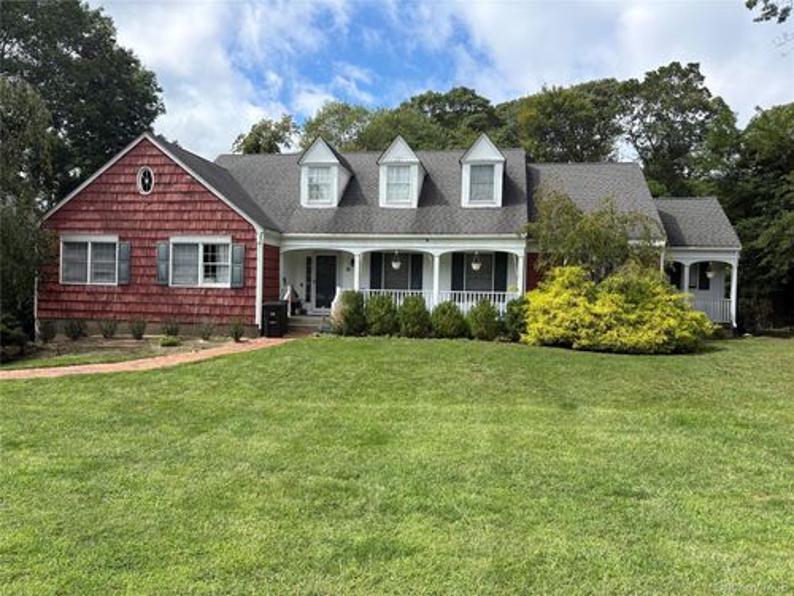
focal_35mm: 26
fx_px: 596
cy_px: 298
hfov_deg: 67.3
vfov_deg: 53.1
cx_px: 397
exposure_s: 1/2451
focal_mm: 5.96
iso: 50
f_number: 1.6
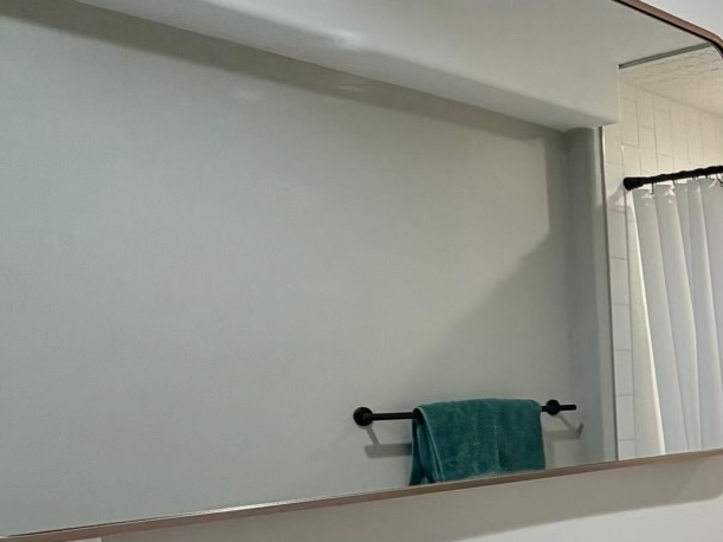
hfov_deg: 32.6
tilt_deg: -7.2
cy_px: 482
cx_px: 930
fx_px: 919
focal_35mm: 44
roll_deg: +0.0
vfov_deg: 31.4
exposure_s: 1/120
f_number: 2.2
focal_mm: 2.22
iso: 250
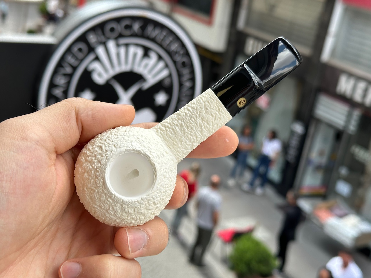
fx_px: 514
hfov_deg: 39.7
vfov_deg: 30.3
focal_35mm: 48
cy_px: 139
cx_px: 186
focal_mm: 6.86
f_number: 1.78
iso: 64
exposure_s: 1/734
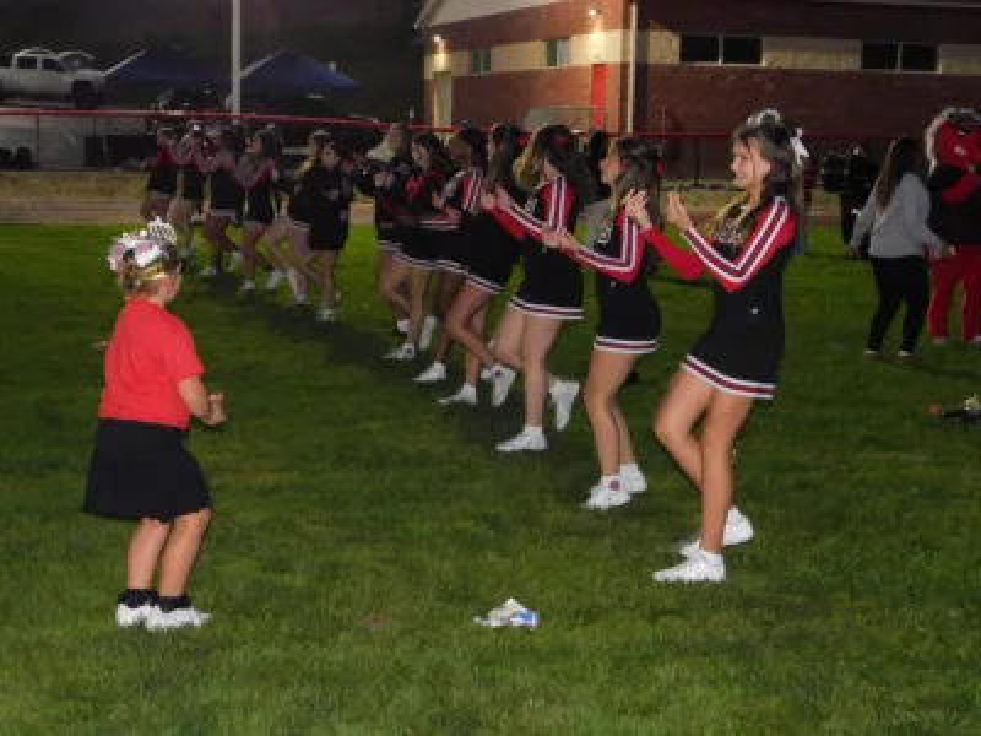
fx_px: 1672
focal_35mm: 59
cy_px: 368
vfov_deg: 24.8
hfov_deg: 32.7
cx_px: 490
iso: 1100
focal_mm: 10.4
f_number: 4
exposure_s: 1/30
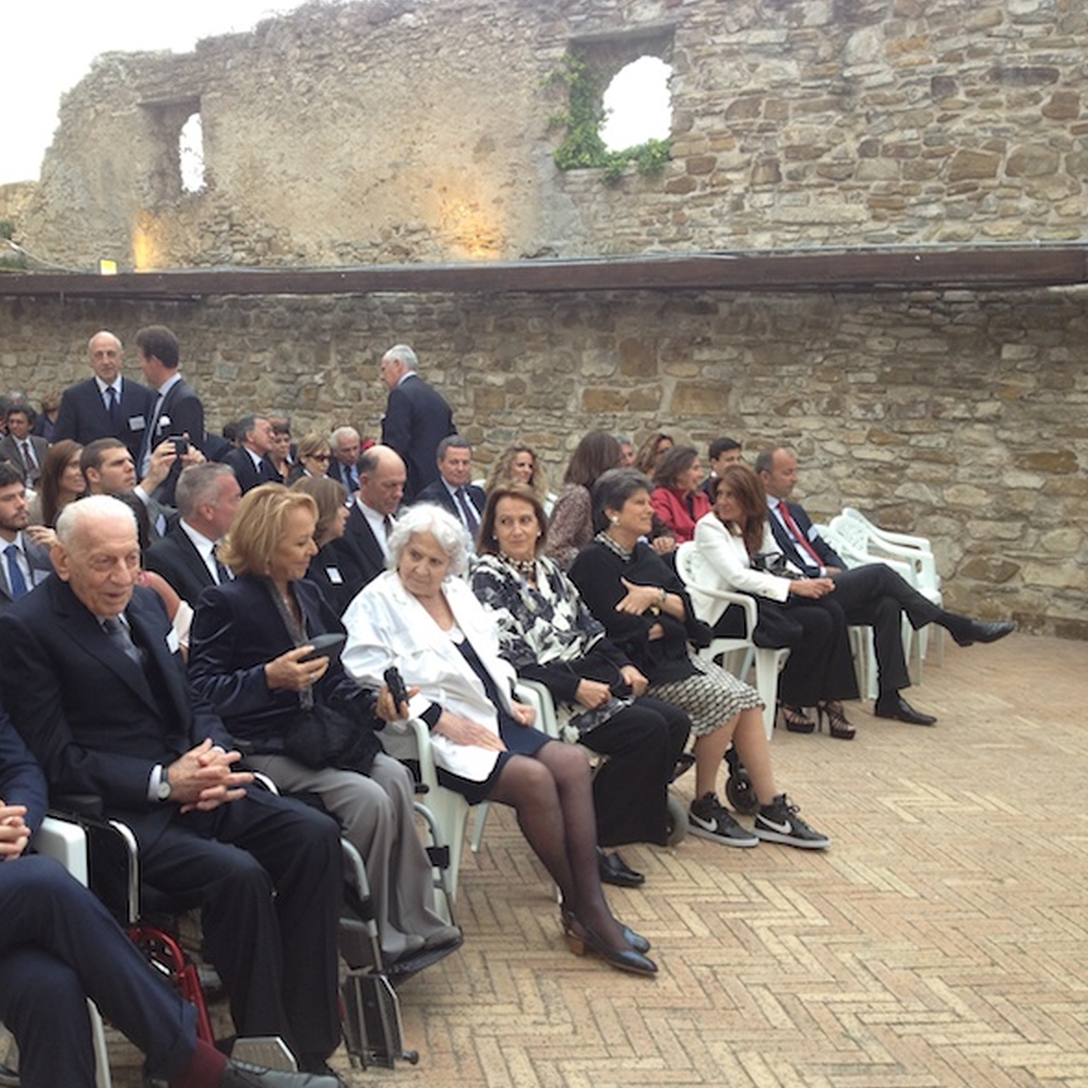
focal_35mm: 42
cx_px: 364
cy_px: 545
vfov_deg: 40.0
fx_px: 1494
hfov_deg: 39.6
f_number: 2.4
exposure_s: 1/172
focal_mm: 4.28
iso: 64
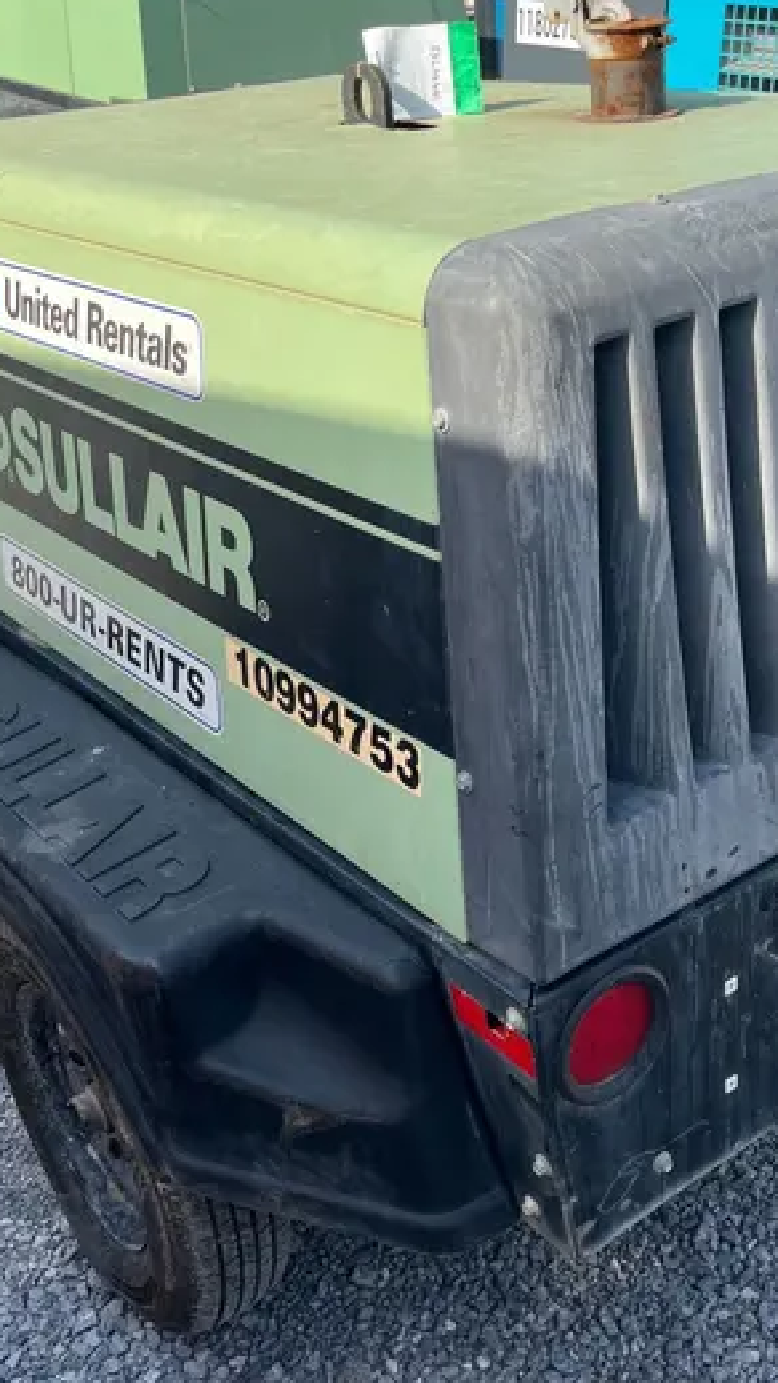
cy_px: 707
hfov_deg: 29.6
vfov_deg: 50.5
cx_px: 493
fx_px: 1467
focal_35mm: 40
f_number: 1.6
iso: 50
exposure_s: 1/1212
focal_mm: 5.1
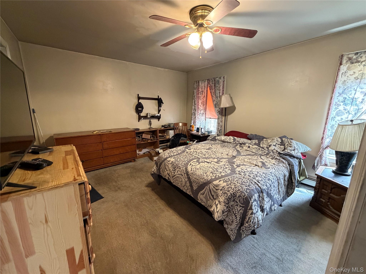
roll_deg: -0.3
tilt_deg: -12.4
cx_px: 183
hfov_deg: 102.1
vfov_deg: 85.7
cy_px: 137
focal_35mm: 14
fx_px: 148
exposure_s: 1/60
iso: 640
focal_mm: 2.22
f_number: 2.2
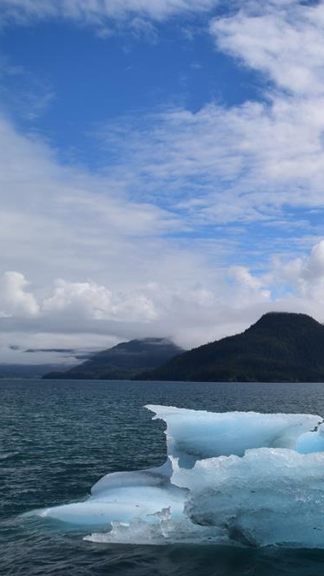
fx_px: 657
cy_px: 288
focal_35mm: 43
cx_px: 399
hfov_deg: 24.8
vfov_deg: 47.4
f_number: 11
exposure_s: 1/640
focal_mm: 18
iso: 200
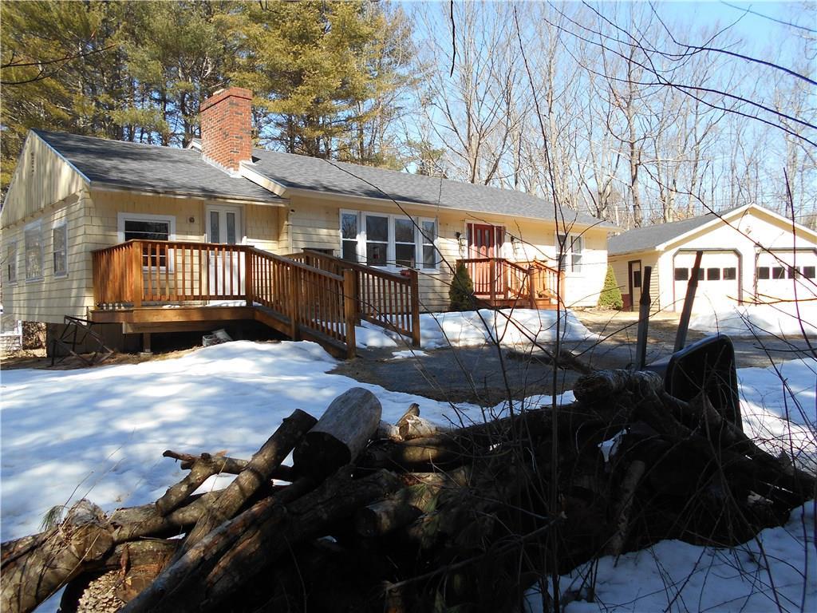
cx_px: 408
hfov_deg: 67.3
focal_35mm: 26
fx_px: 614
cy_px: 306
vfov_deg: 53.1
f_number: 3.2
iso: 80
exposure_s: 1/320
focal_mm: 4.6
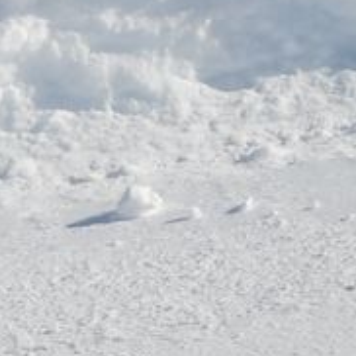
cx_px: -382
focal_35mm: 218
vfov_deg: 7.9
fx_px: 2536
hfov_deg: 7.7
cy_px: 458
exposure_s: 1/400
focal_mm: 26
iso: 200
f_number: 13
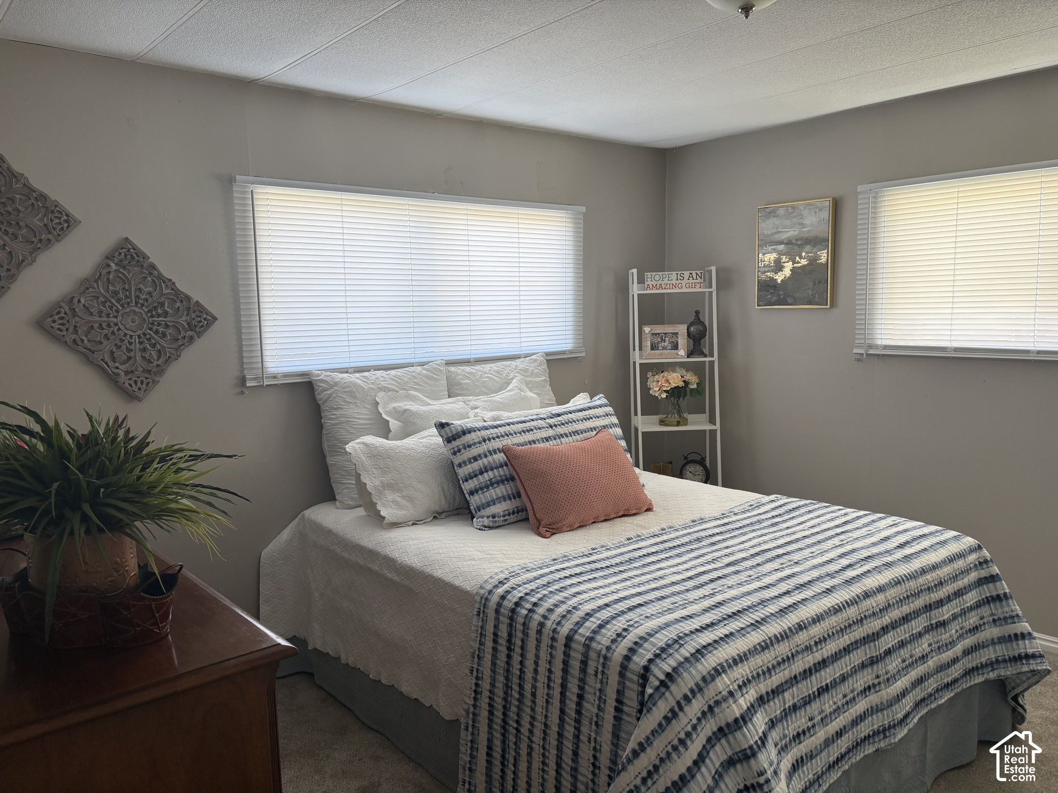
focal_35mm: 26
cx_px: 529
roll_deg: +1.7
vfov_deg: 53.1
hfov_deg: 67.3
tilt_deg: -6.3
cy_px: 396
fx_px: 795
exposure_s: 1/121
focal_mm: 5.96
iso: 80
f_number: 1.6
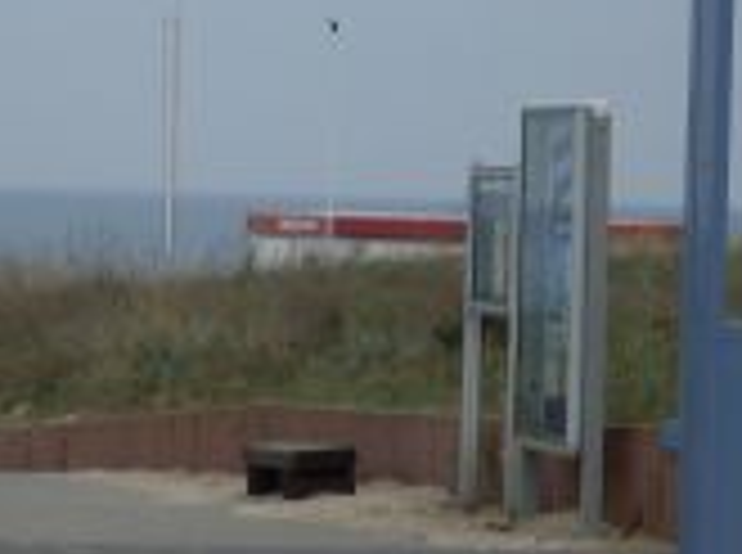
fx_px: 5925
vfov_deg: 5.3
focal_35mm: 277
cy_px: 189
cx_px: 319
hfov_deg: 7.2
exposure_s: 1/500
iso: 80
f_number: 5.2
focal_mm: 18.9
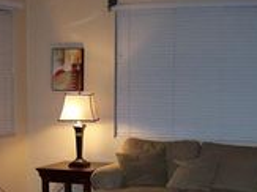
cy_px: 184
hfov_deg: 22.8
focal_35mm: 86
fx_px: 638
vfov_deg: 16.8
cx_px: 139
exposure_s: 1/60
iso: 160
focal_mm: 6.3
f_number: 2.8
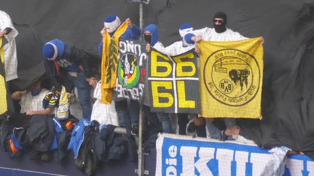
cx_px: 157
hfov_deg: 1.9
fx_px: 9347
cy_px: 64
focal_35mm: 1123
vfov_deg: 1.1
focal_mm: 129
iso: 800
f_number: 6.4
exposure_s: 1/160
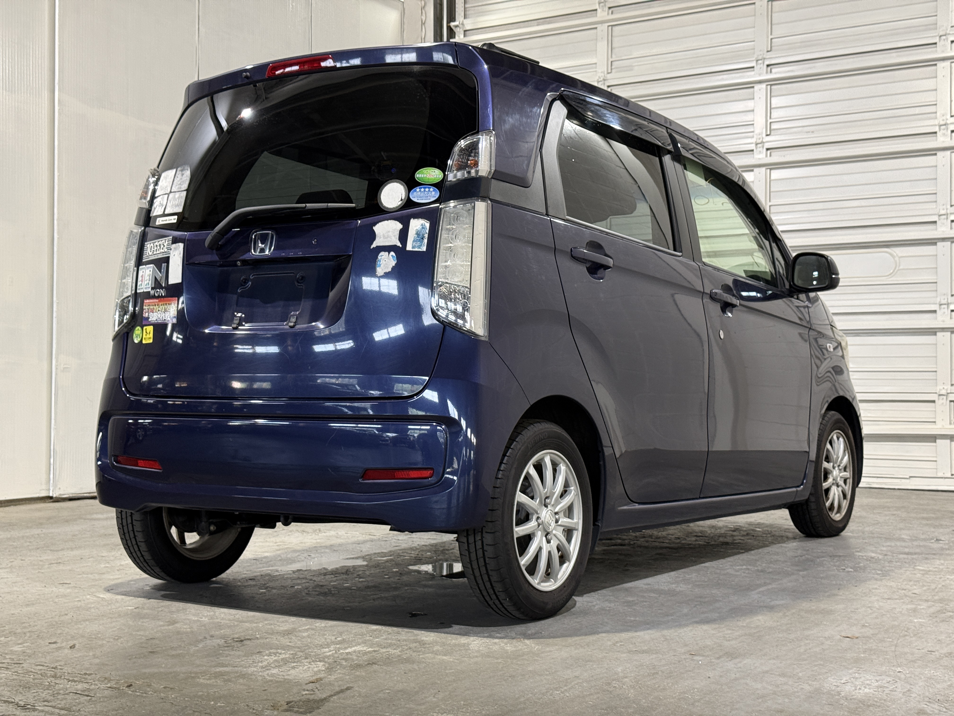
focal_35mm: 48
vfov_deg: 30.3
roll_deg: -0.2
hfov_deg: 39.7
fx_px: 1323
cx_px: 477
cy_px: 358
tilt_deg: +1.5
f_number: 1.78
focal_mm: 6.76
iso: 250
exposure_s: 1/60
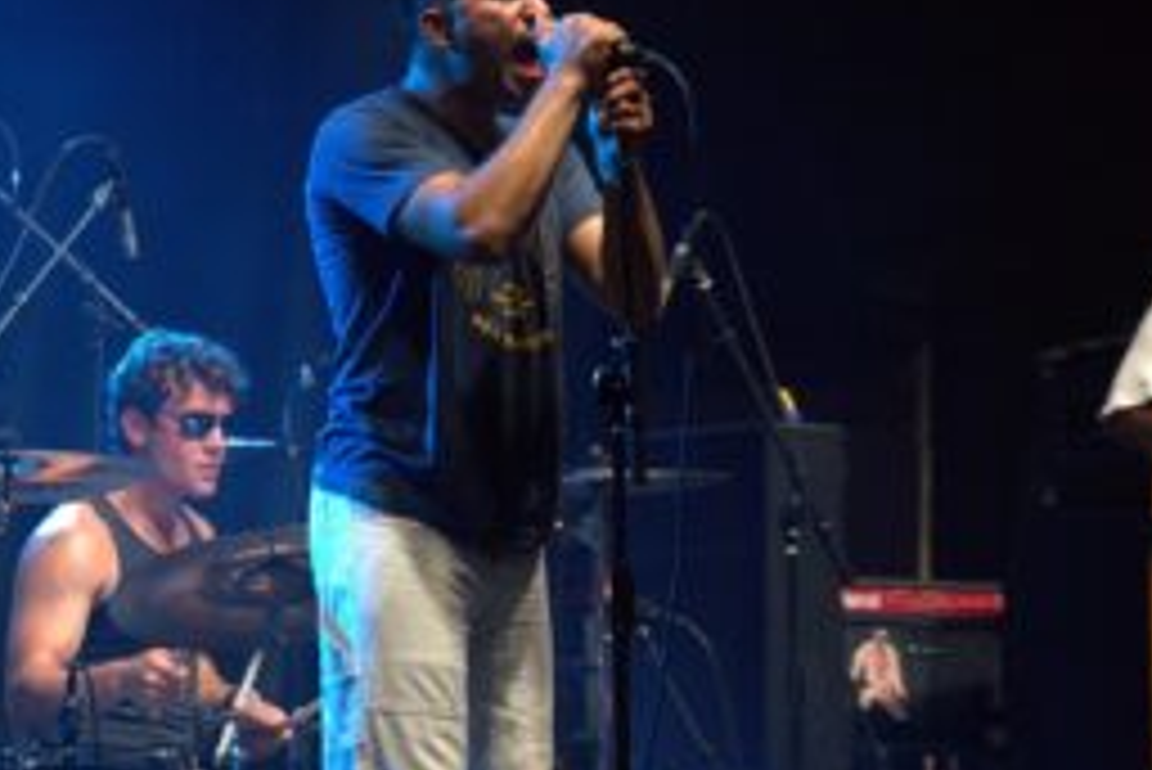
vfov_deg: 5.3
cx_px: 207
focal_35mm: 260
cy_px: 405
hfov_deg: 7.9
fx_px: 8324
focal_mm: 148
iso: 12800
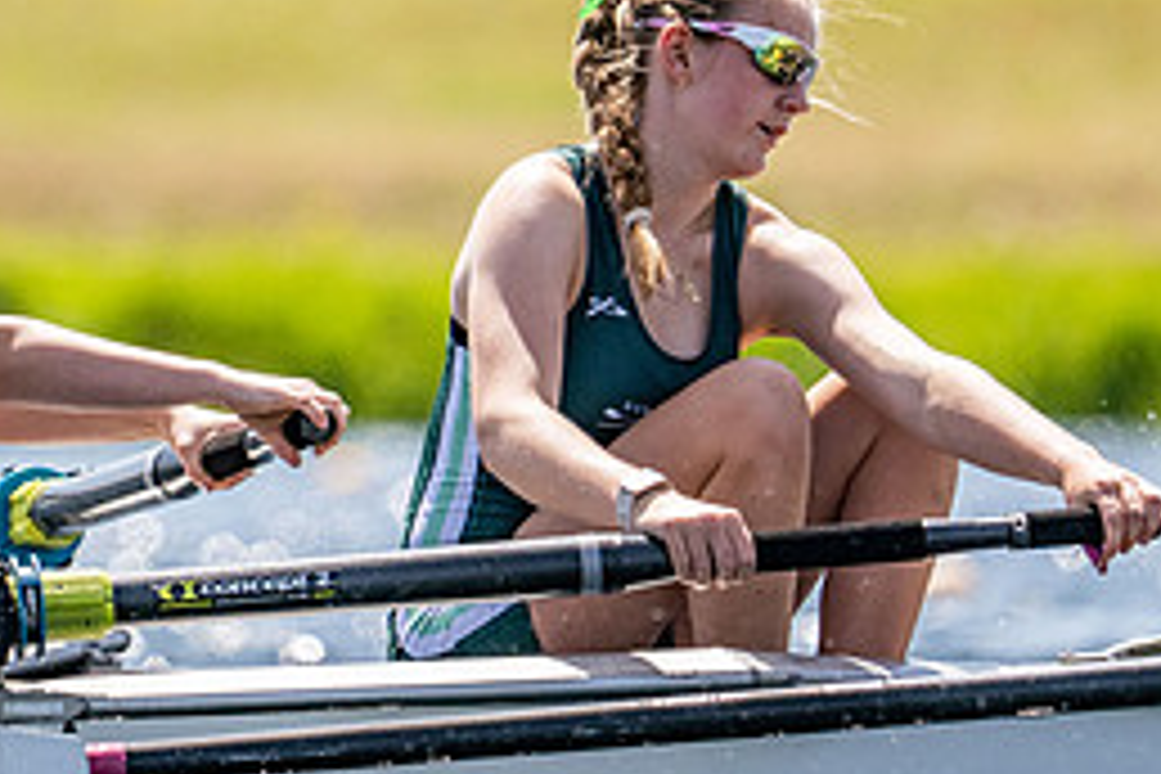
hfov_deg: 1.5
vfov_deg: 1.0
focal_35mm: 1349
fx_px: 43502
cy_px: 392
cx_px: 720
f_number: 4.5
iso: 250
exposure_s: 1/2500
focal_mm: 400
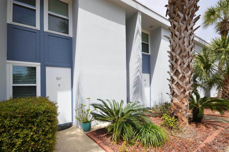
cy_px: 76
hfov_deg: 95.0
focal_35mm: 16
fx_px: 105
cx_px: 114
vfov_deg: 72.0
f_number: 8
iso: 100
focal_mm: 11
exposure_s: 1/250
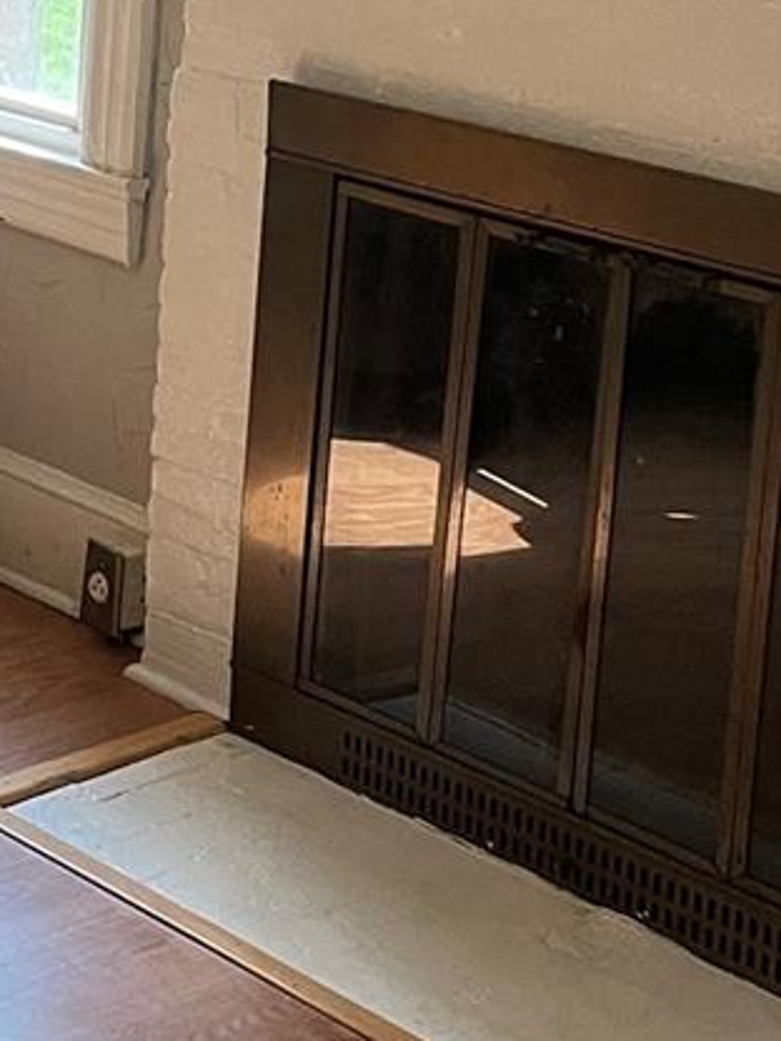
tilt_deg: -6.9
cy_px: -138
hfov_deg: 14.1
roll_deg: -2.0
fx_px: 2888
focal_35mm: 96
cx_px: -488
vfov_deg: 19.5
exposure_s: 1/60
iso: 160
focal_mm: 5.1
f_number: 1.6
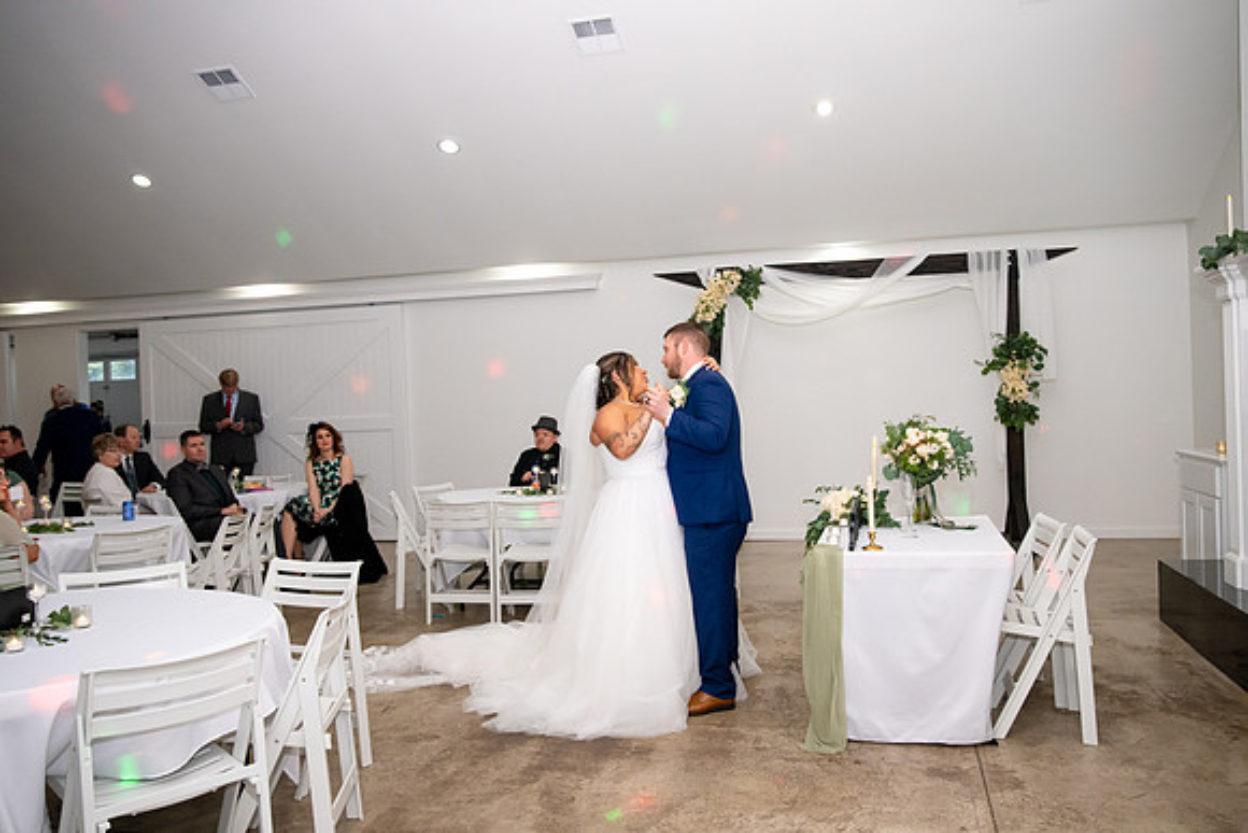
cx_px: 624
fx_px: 1075
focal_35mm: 31
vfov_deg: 42.3
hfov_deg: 60.3
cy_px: 416
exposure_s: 1/400
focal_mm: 31
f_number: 4
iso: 3200
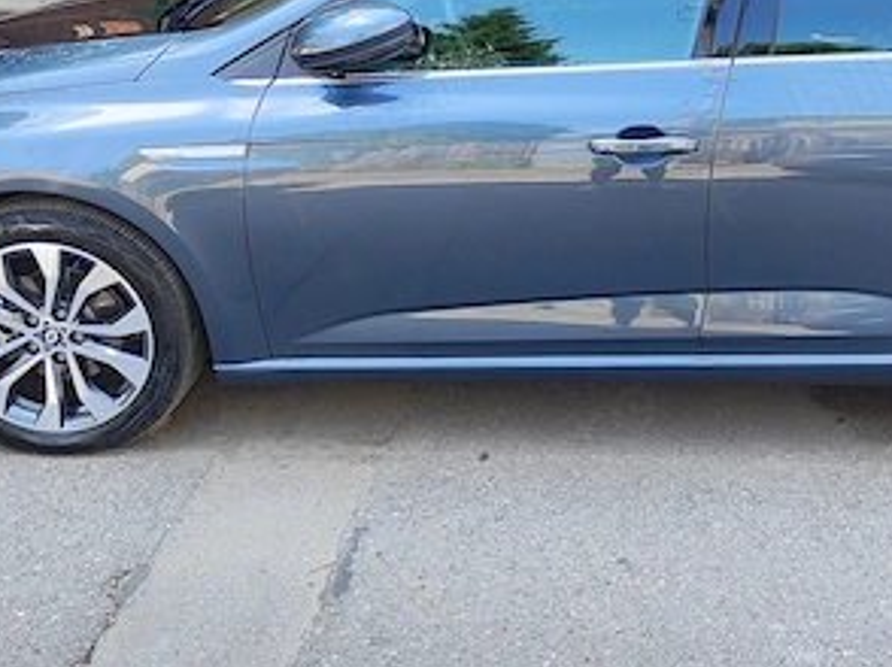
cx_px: 677
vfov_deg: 29.8
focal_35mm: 47
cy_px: 94
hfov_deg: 39.3
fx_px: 1210
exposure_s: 1/100
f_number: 1.88
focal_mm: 5.59
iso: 95
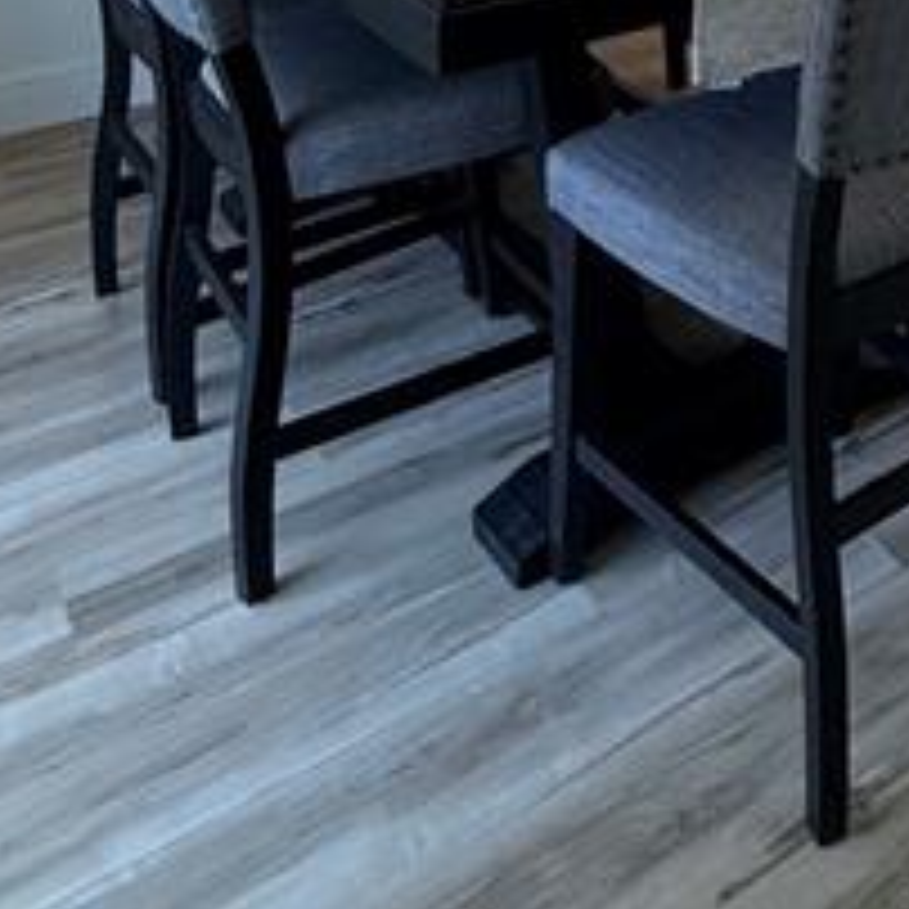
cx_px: 896
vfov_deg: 29.7
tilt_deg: -7.8
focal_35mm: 47
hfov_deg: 33.2
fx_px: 1396
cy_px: -238
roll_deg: -1.7
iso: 250
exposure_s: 1/120
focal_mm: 2.22
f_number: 2.2
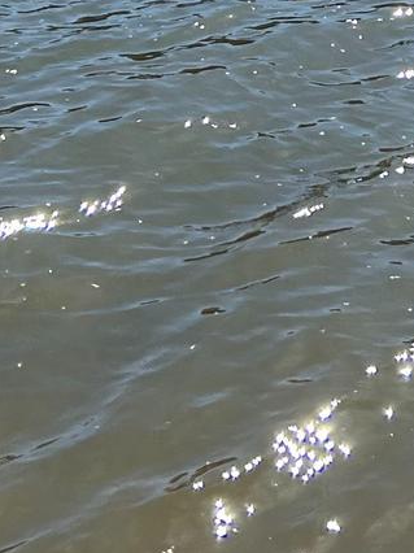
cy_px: -273
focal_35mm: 125
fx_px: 1995
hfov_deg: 11.7
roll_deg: -1.2
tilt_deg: -8.5
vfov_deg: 14.7
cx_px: 392
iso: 50
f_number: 1.5
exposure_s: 1/4115
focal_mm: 5.7
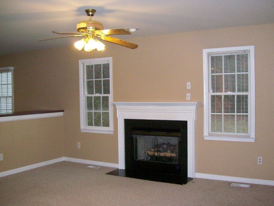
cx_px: 139
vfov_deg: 36.8
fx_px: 309
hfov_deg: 47.9
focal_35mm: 39
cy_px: 103
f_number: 2.7
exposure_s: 1/128
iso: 400
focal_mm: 6
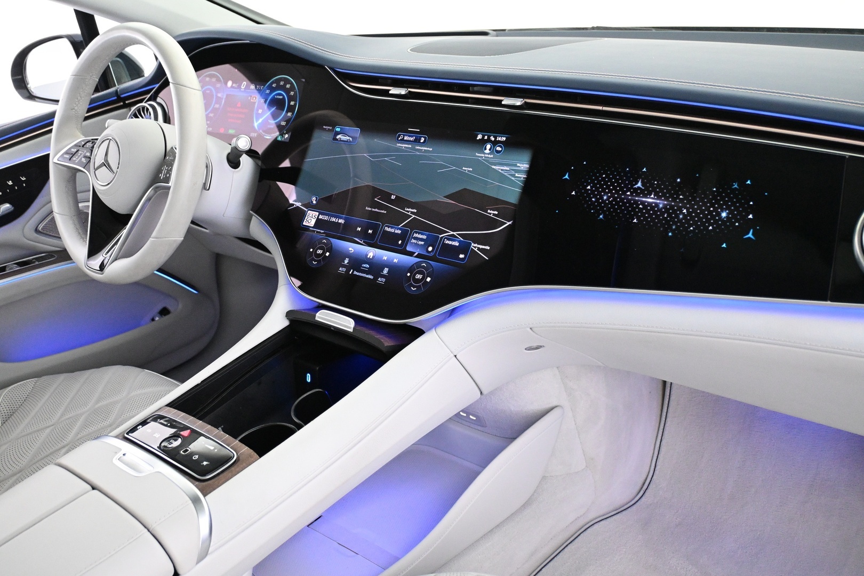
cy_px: 288
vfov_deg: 39.1
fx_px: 810
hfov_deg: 56.1
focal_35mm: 34
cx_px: 432
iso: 4000
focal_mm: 22.5
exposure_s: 1/40
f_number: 4
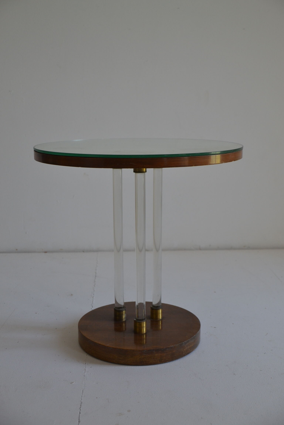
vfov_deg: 42.3
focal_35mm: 46
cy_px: 212
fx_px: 550
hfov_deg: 28.9
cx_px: 142
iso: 400
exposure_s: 1/40
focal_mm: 31
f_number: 4.2
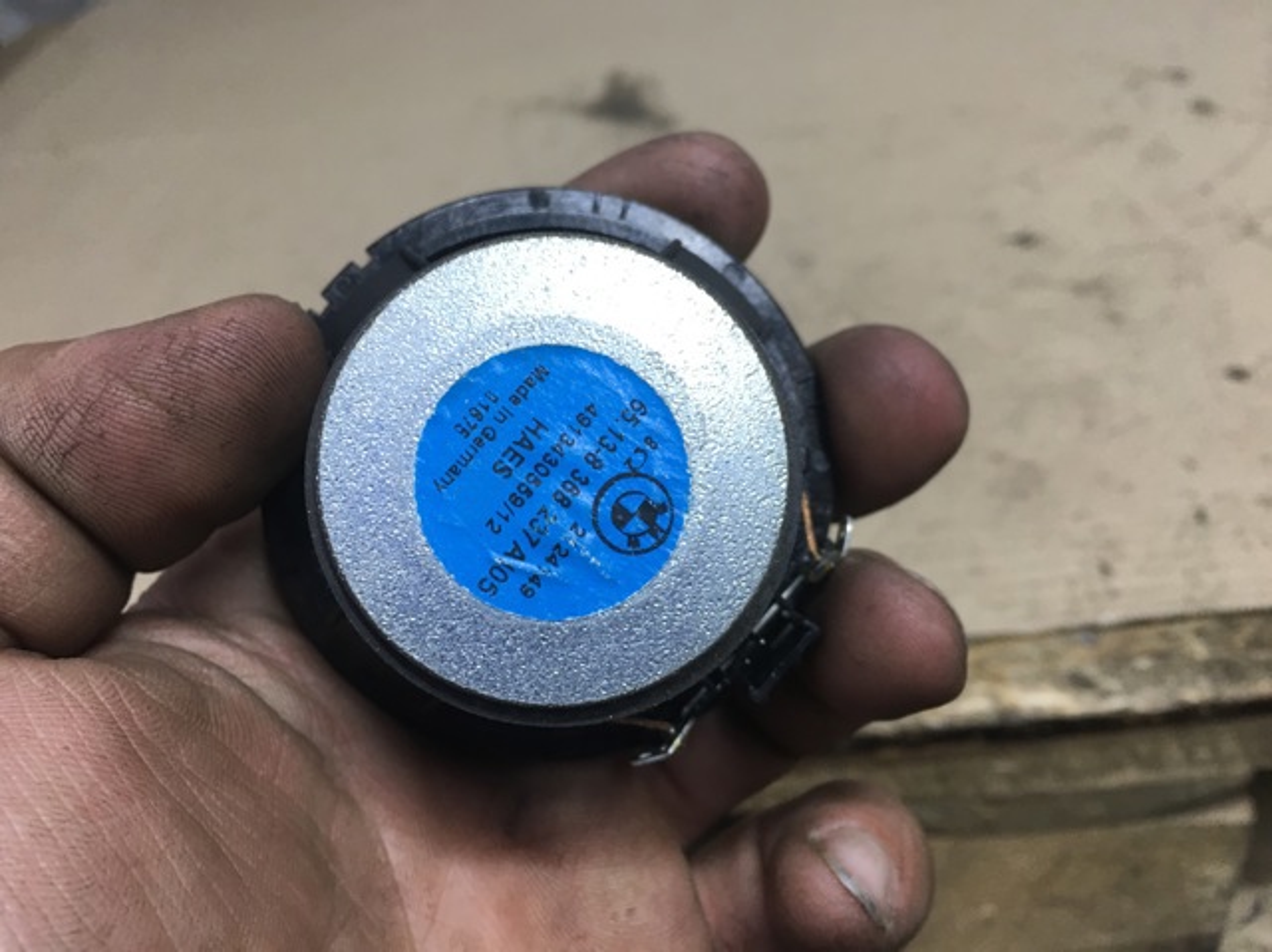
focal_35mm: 29
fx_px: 1065
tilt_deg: -36.3
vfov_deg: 48.2
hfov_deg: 61.7
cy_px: 476
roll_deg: +7.8
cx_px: 636
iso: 50
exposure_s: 1/33
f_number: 2.2
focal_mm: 4.15
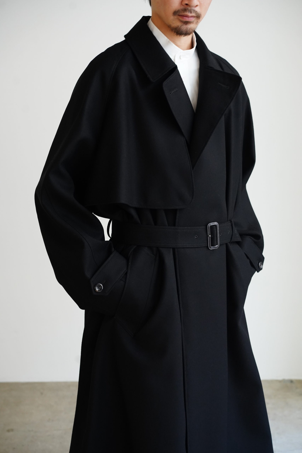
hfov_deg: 24.6
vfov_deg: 36.2
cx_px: 151
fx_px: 692
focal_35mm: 55
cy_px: 226
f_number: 5
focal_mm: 55
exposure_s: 1/13
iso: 3200
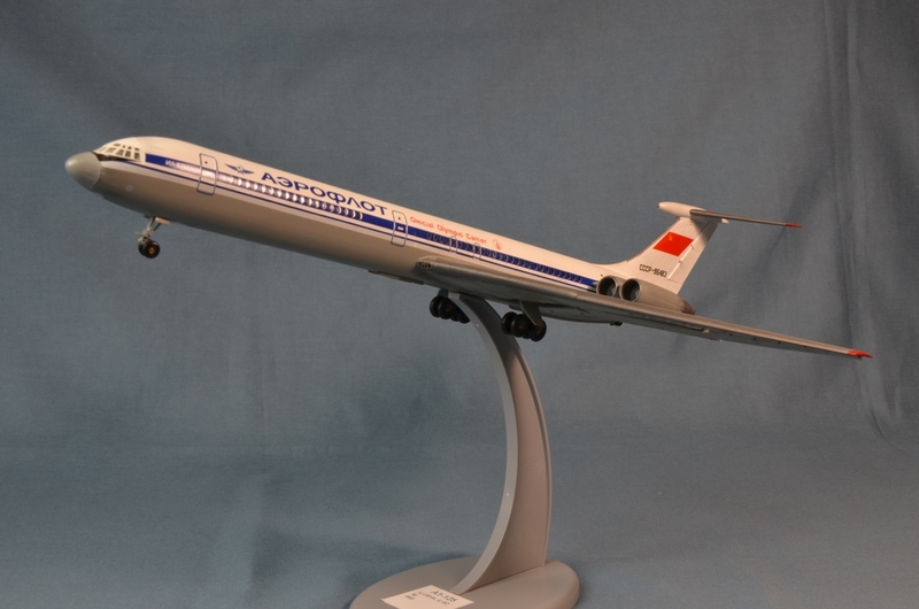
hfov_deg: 41.2
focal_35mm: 48
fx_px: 1223
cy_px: 304
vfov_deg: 28.0
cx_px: 460
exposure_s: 1/4
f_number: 18
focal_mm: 32
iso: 200
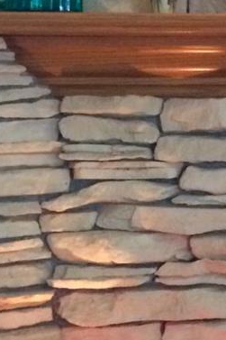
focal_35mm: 120
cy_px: 88
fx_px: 1131
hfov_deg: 10.2
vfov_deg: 17.0
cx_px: 504
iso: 400
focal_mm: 4.15
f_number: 2.2
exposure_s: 1/15
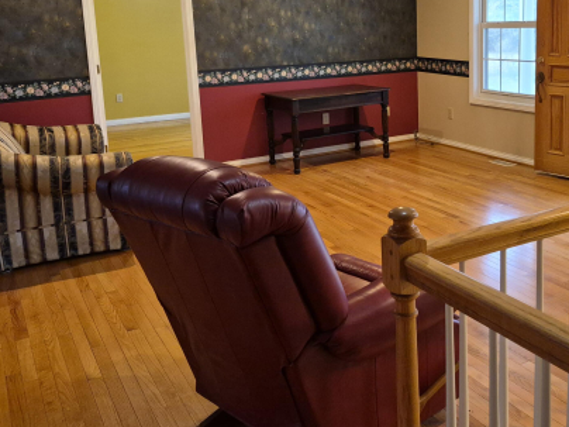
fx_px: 625
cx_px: 384
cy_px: 114
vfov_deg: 36.9
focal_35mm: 38
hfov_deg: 48.1
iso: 800
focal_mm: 5.4
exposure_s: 1/120
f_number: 1.8
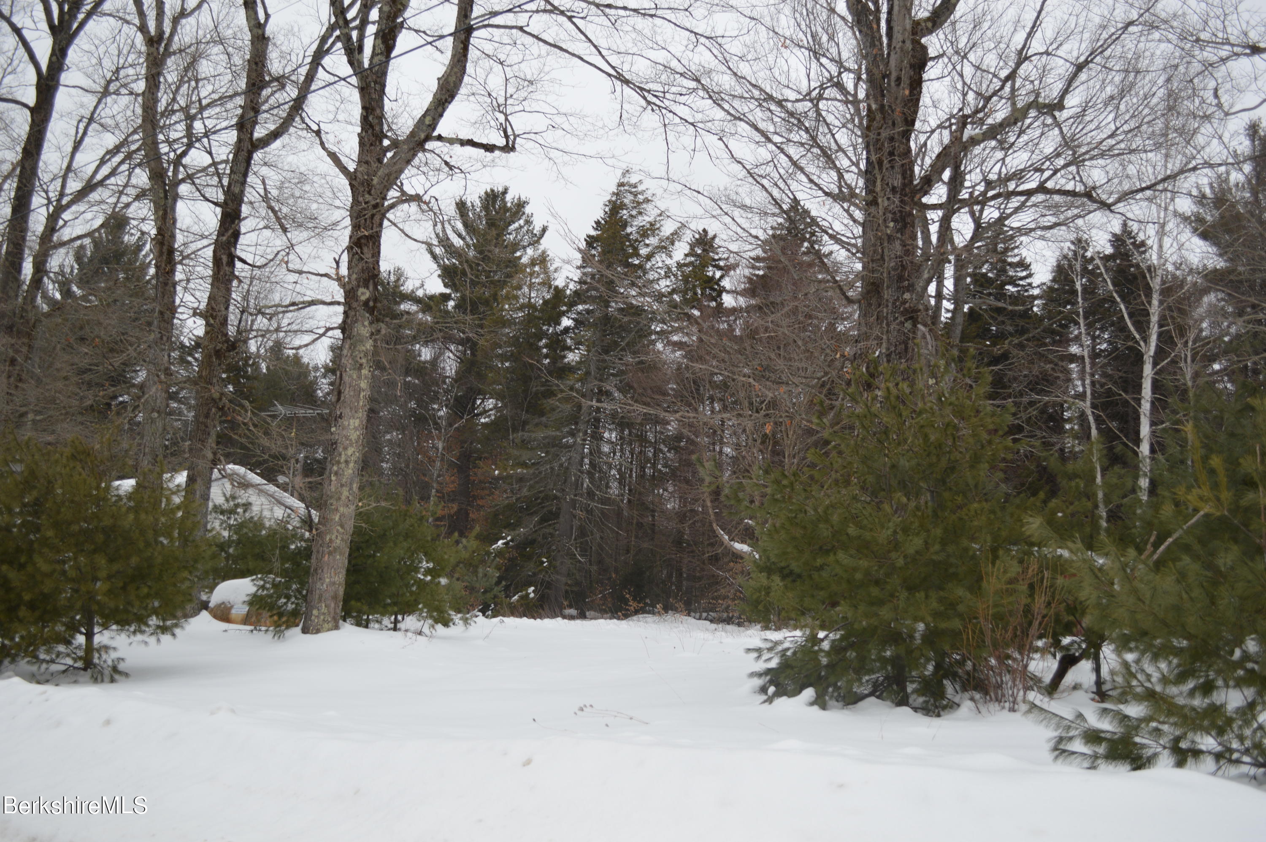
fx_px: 1159
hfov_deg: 57.3
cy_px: 421
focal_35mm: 33
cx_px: 633
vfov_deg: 39.9
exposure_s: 1/200
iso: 100
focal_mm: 22
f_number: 4.5
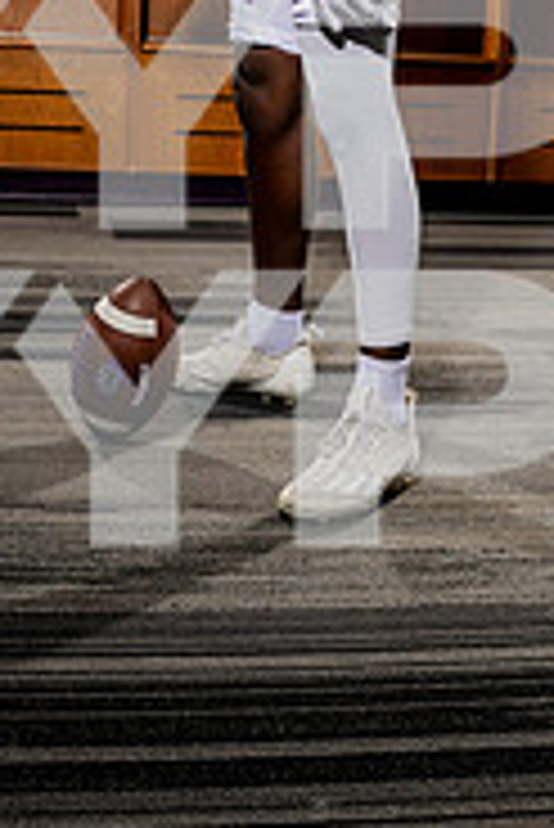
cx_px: 252
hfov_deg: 20.6
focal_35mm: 66
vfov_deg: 29.3
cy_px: 94
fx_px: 1521
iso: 100
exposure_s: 1/250
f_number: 5.6
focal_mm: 27
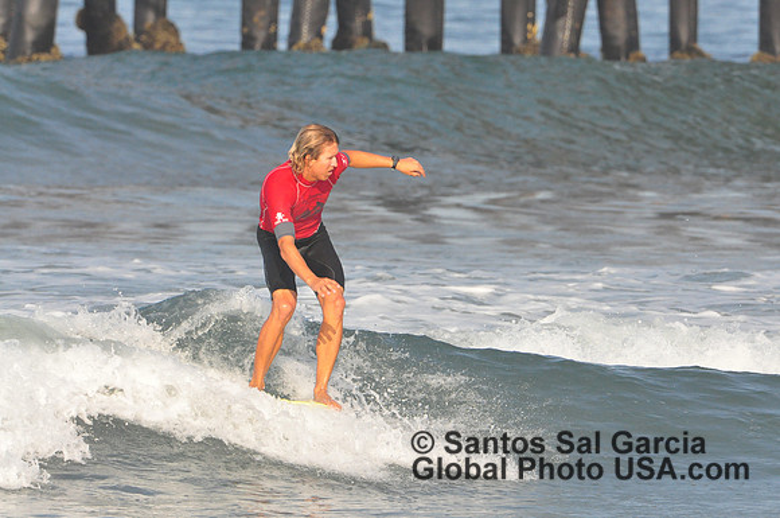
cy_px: 259
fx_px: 17850
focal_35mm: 825
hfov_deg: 2.5
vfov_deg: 1.7
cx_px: 390
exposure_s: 1/1250
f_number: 11
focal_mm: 550
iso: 1250
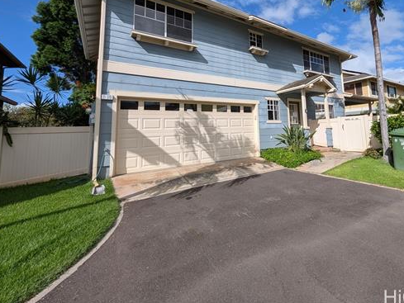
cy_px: 107
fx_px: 198
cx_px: 241
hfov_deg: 89.9
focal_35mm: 17
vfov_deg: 73.0
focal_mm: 1.54
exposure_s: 1/1536
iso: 30
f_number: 2.2
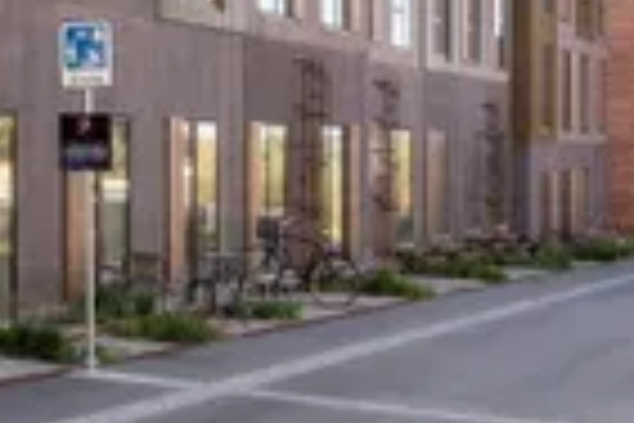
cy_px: -466
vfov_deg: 12.4
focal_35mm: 95
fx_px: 1673
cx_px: -90
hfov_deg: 20.3
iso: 200
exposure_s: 1/80
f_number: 8
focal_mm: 14
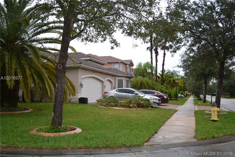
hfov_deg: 57.2
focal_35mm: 33
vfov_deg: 40.0
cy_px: 78
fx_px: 215
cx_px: 118
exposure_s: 1/125
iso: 160
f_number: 4
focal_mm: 22
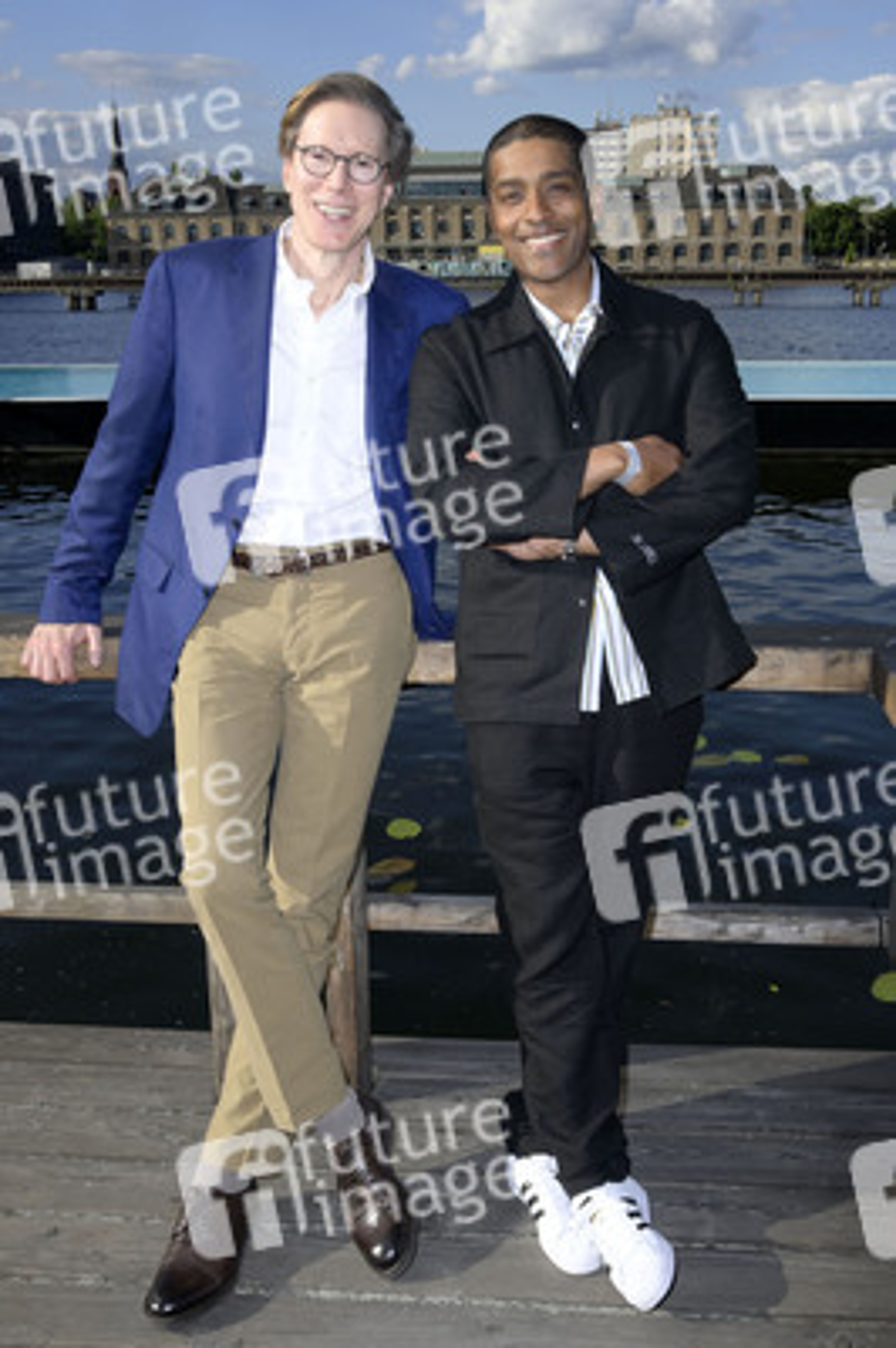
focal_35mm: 34
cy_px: 674
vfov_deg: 55.8
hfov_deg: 38.8
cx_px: 448
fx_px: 1271
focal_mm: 34
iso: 200
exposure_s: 1/200
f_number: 14
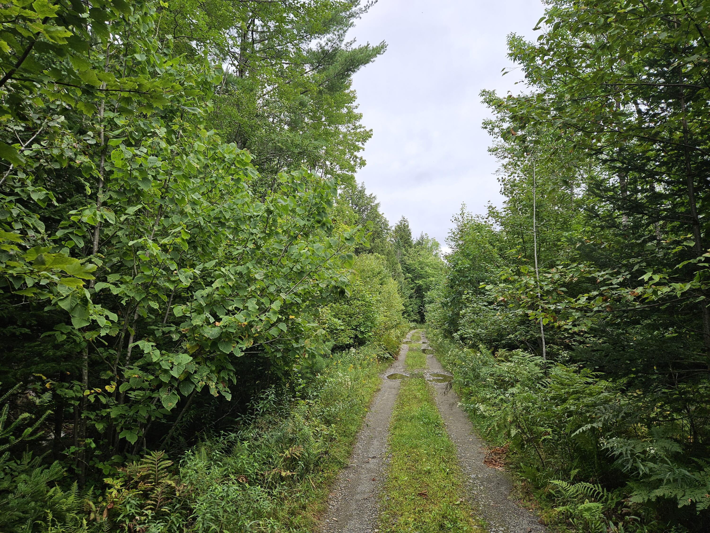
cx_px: 355
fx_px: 472
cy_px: 266
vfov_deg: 58.9
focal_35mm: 23
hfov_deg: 73.9
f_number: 1.8
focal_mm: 5.4
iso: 25
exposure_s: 1/211
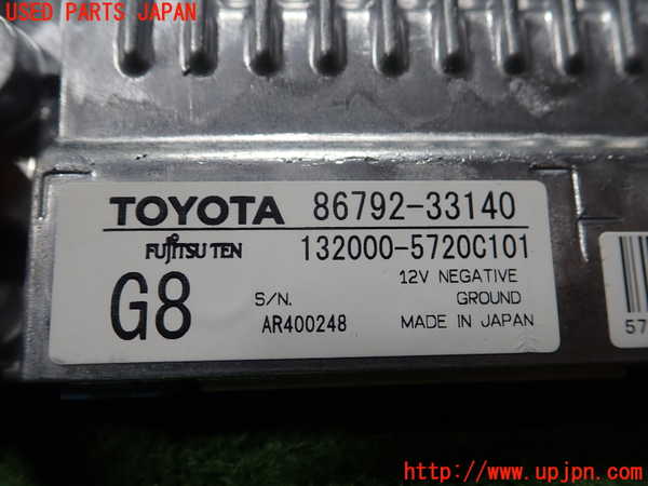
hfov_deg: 60.0
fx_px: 562
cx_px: 324
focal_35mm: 30
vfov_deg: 46.8
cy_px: 243
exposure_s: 1/125
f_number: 2.3
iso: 100
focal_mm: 5.5
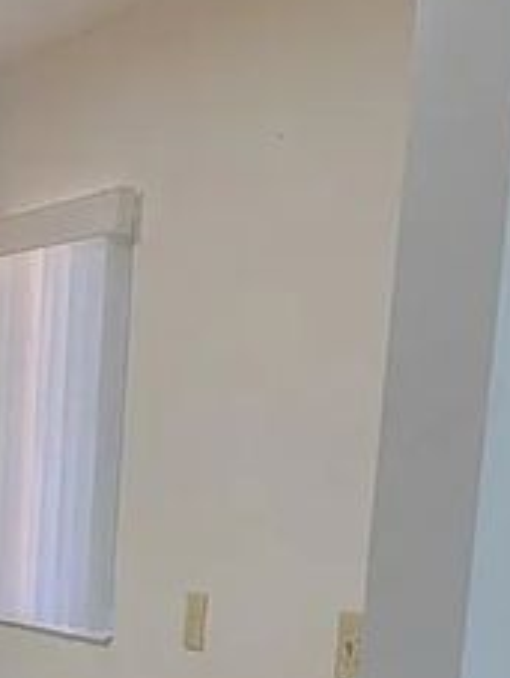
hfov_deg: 14.5
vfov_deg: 20.1
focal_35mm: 90
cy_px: 850
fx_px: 1763
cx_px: -409
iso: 160
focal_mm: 6.7
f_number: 1.8
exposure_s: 1/120
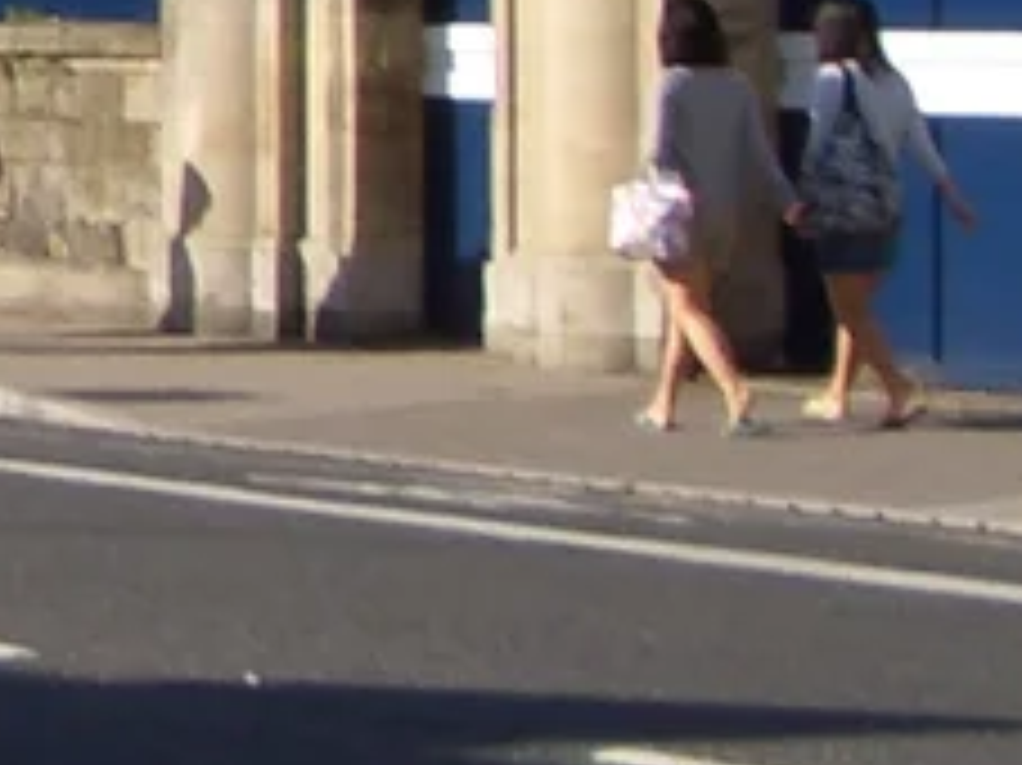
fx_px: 7289
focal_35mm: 247
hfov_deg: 7.5
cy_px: -626
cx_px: -1486
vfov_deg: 5.9
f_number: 4.3
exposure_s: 1/400
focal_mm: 5.8
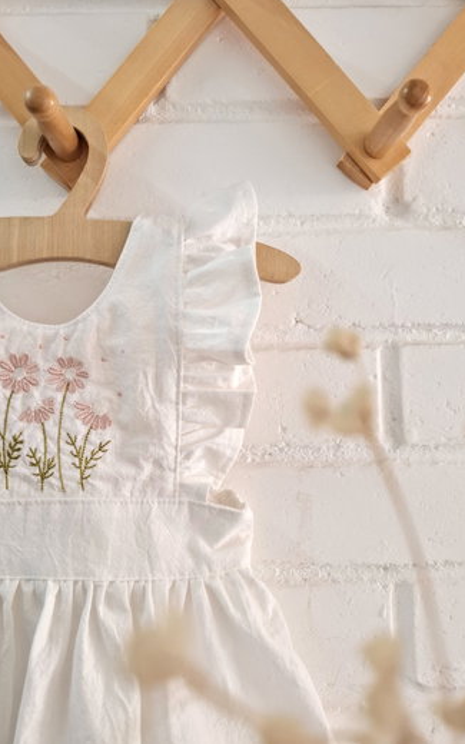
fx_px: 507
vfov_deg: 72.5
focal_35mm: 25
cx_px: 193
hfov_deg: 49.1
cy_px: 367
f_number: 1.8
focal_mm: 5.54
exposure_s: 1/100
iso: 200
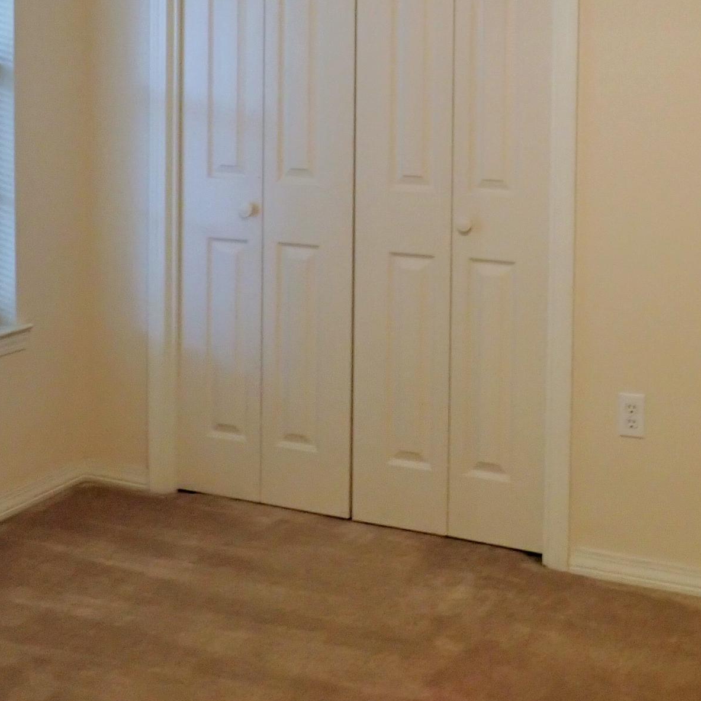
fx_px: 1283
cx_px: 450
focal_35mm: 56
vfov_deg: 29.5
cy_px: 97
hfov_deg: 30.4
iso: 200
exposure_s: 1/30
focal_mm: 4.5
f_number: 2
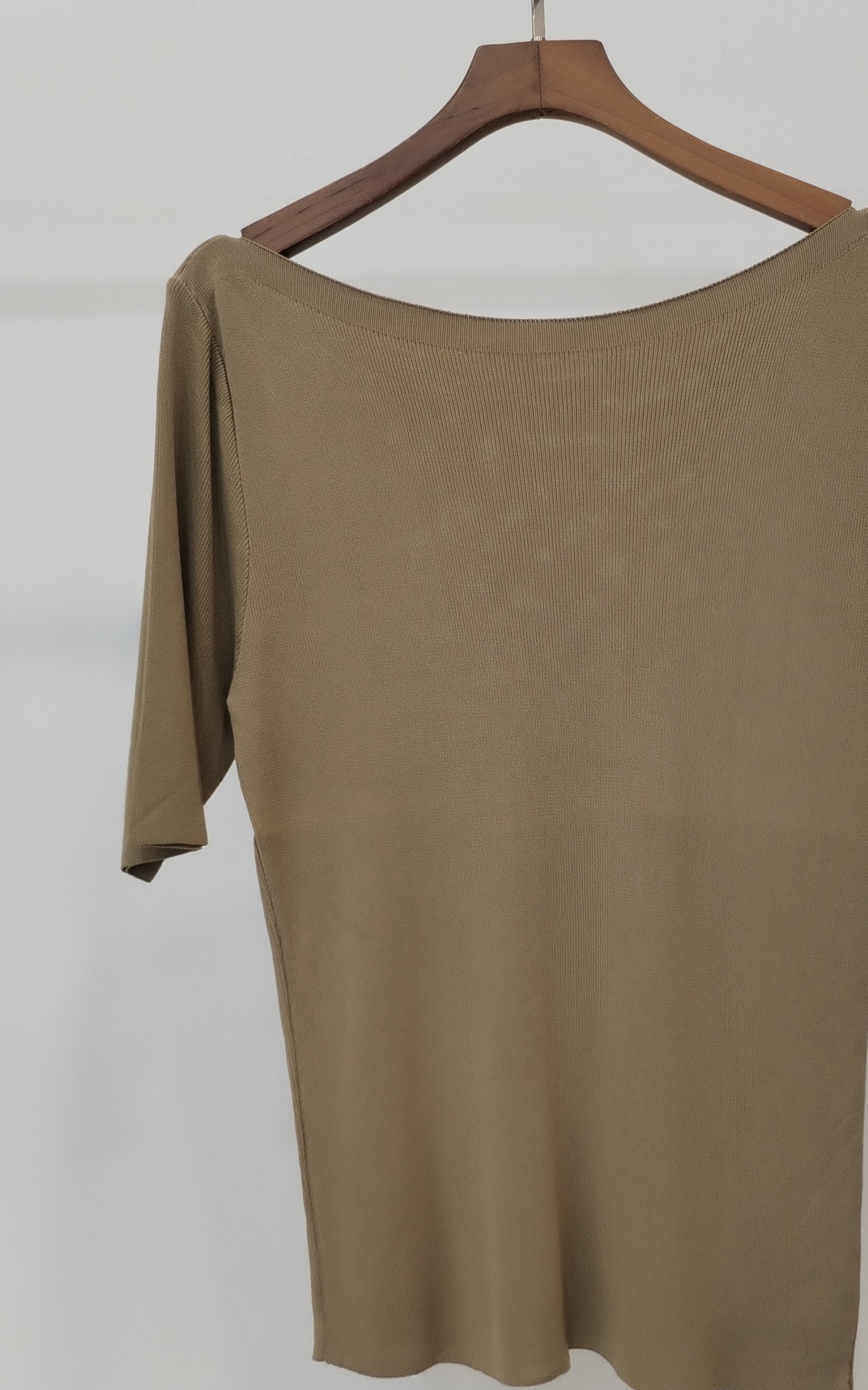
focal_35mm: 43
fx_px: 1628
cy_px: 782
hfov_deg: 29.8
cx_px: 533
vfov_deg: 46.1
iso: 277
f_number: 1.8
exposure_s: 1/60
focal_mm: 4.75
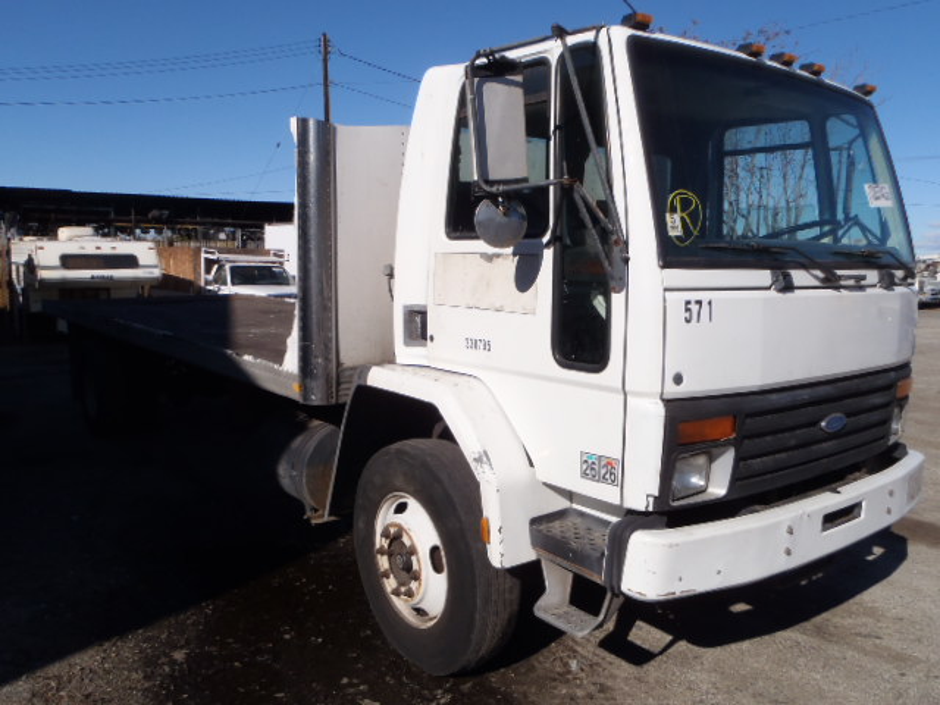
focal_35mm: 28
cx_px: 470
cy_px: 352
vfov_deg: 49.7
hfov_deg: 63.4
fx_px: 760
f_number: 4.5
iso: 80
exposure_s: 1/1000
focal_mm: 5
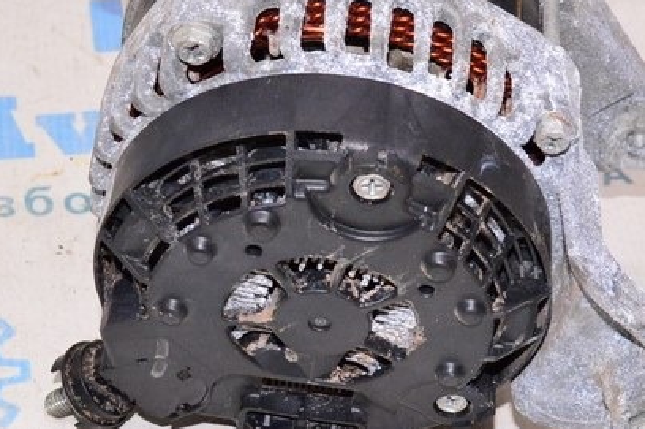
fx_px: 1754
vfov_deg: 13.9
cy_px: 232
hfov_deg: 20.7
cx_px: 471
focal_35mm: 98
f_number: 8
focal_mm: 26
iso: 1600
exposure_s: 1/125
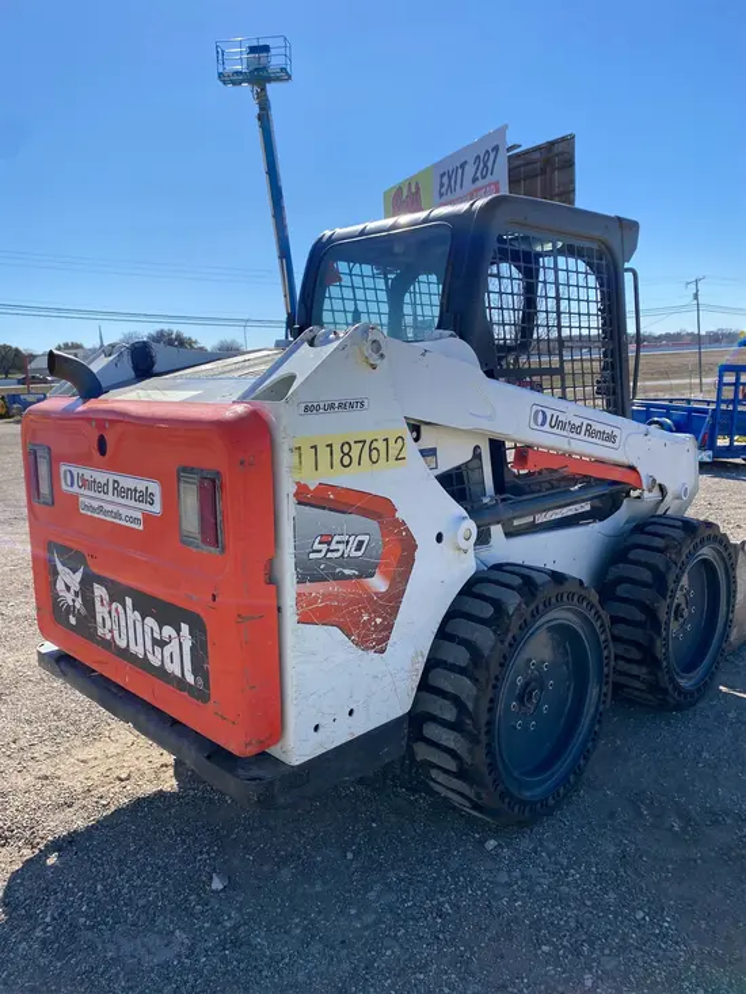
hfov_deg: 53.1
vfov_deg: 67.3
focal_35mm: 26
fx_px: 747
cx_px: 373
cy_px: 497
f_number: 1.8
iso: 32
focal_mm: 4.25
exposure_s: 1/2890
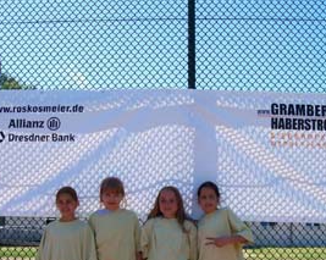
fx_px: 540
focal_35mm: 56
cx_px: 178
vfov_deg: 26.9
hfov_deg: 33.6
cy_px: 182
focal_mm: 5.6
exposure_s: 1/287
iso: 80
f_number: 5.1
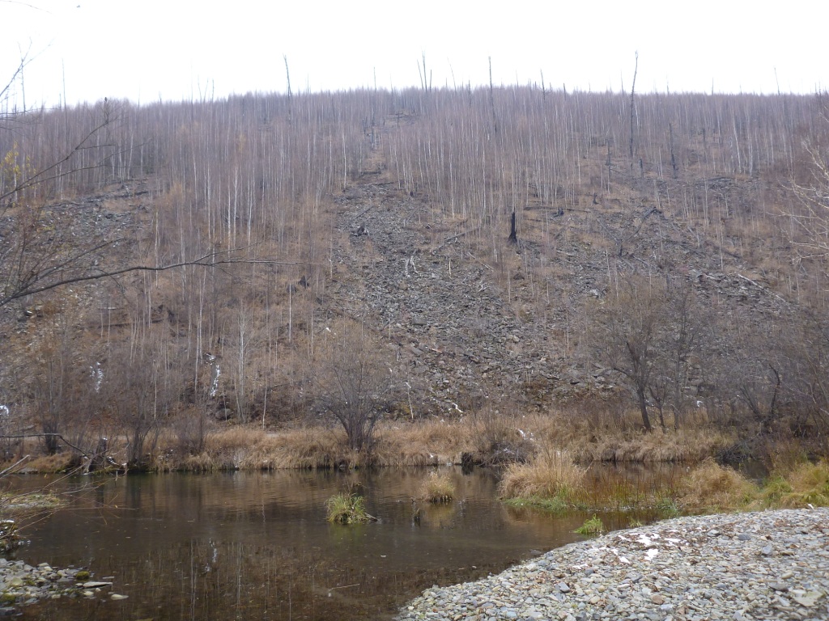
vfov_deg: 49.7
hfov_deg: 63.4
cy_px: 310
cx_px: 414
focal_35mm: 28
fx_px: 671
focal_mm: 4.9
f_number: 3.3
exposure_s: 1/125
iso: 100
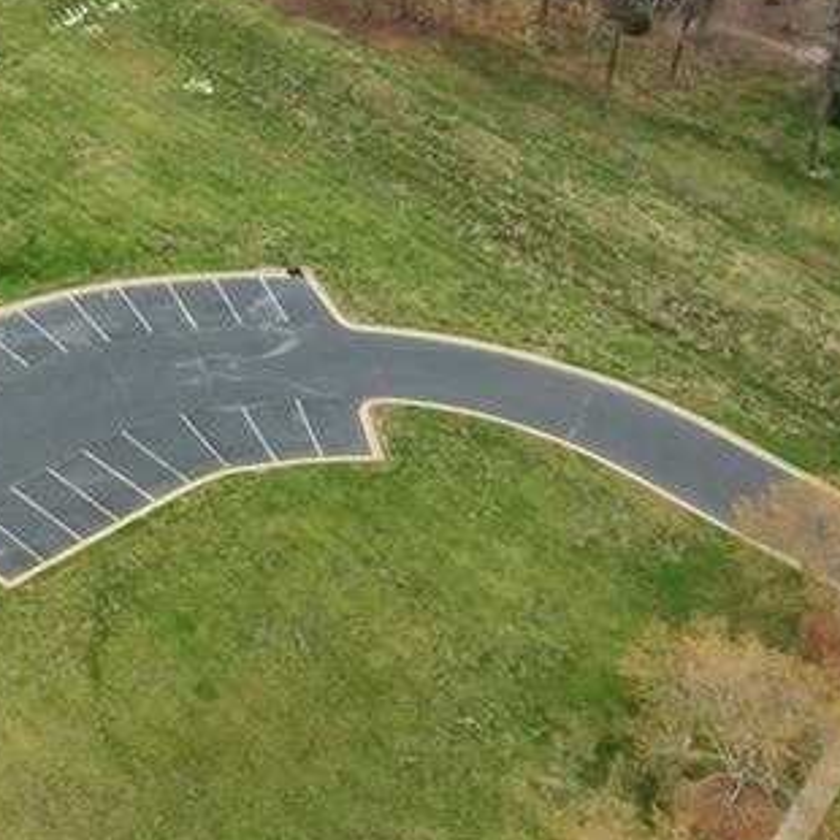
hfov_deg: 21.8
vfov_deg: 23.6
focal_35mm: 70
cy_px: 3
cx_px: -301
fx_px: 1922
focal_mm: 12.29
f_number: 2.8
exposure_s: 1/800
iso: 140
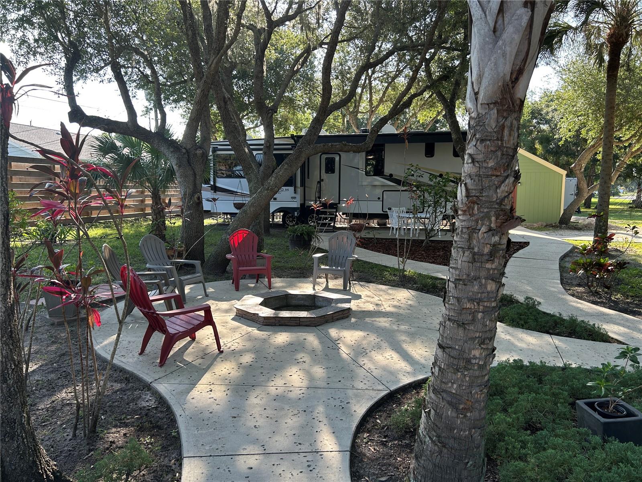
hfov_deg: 67.3
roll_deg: -0.1
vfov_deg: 53.1
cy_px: 241
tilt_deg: -6.8
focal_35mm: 26
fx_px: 482
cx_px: 321
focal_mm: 5.7
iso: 50
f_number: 1.5
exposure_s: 1/458
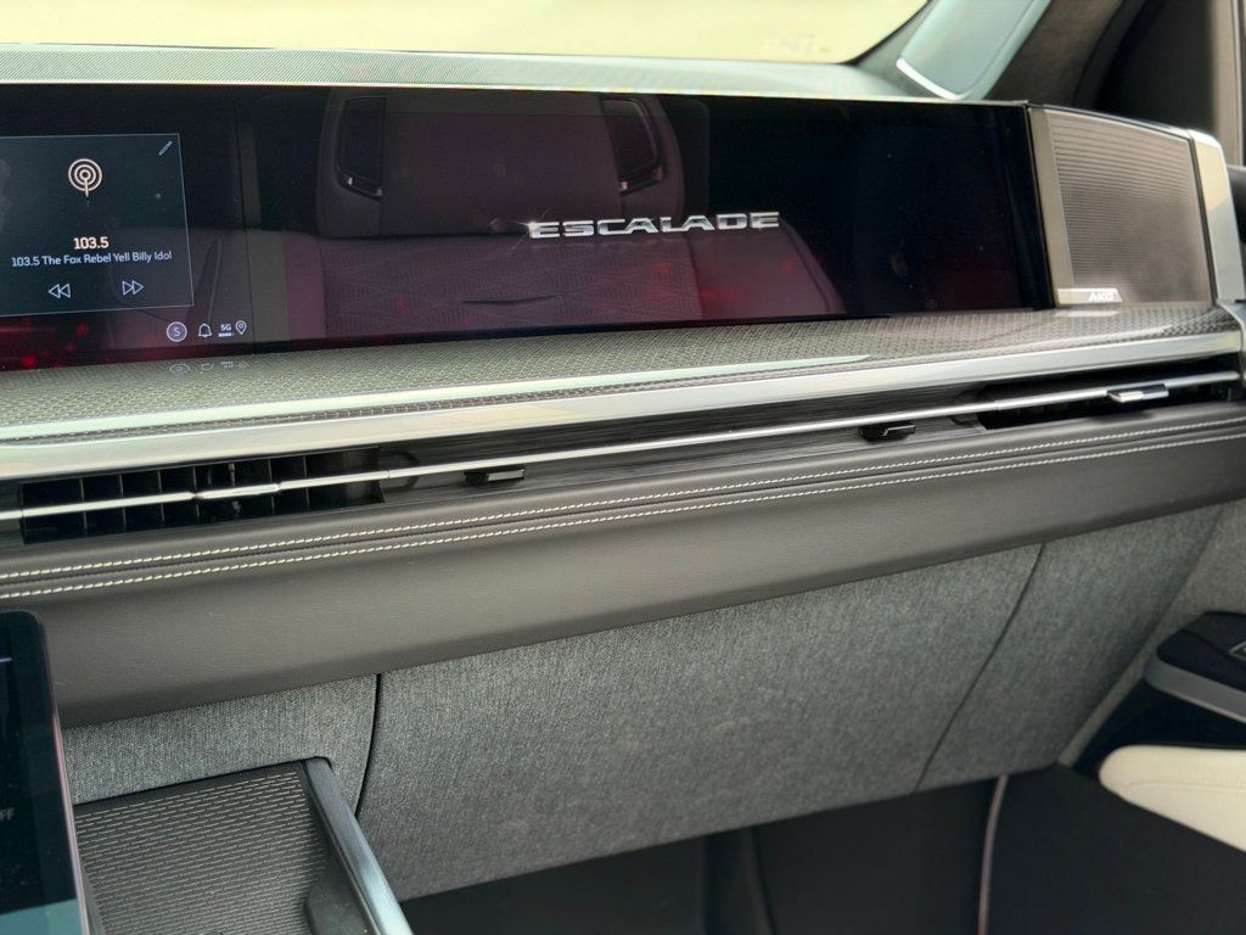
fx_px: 1728
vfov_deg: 30.3
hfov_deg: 39.7
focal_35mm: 48
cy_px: 468
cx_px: 623
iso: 100
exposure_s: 1/193
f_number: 1.78
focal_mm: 6.76
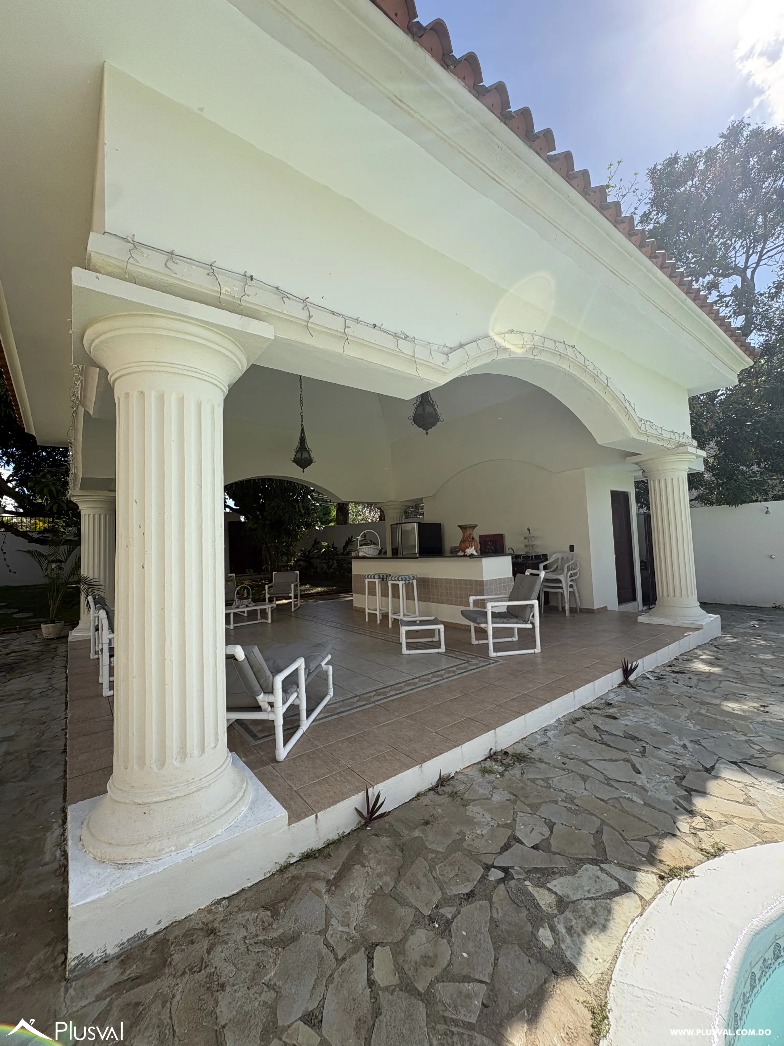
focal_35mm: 14
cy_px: 523
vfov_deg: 102.1
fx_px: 423
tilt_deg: +4.7
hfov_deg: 85.7
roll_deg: +2.6
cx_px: 392
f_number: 2.2
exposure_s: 1/1020
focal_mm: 2.22
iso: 50
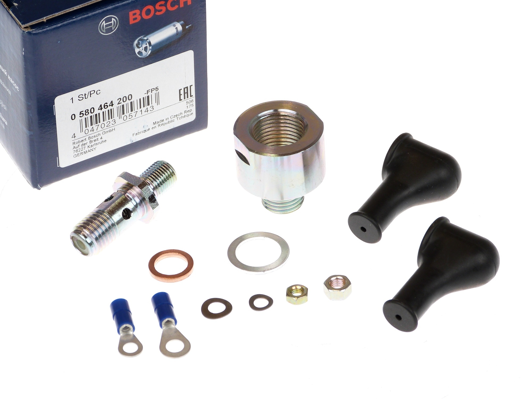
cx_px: 266
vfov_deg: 8.2
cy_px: 200
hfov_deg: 10.9
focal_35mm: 181
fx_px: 2782
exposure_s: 1/80
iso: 100
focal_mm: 32.5
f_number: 3.8
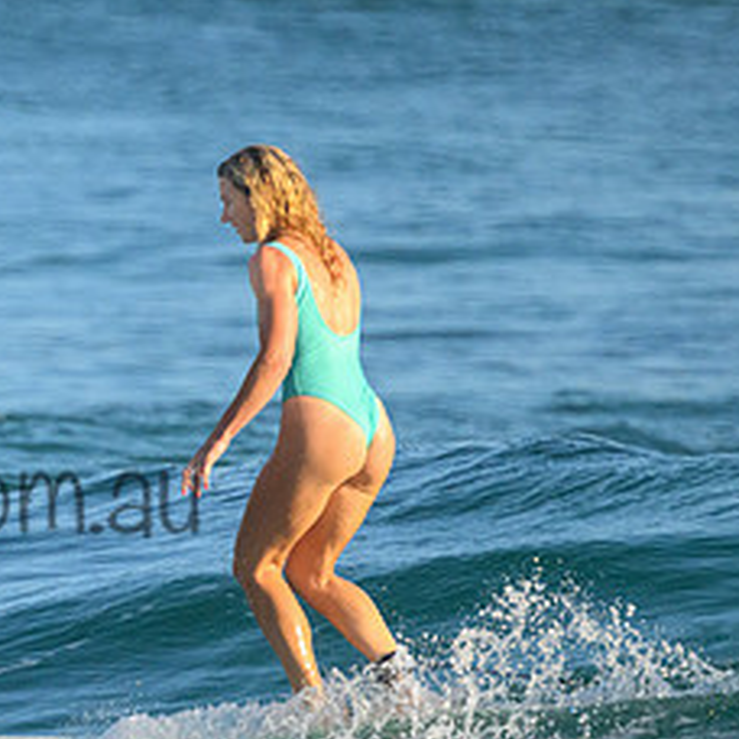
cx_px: -143
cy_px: 459
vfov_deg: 1.0
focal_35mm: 1732
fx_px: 41833
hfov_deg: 1.0
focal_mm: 800
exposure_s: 1/2000
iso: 2200
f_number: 11
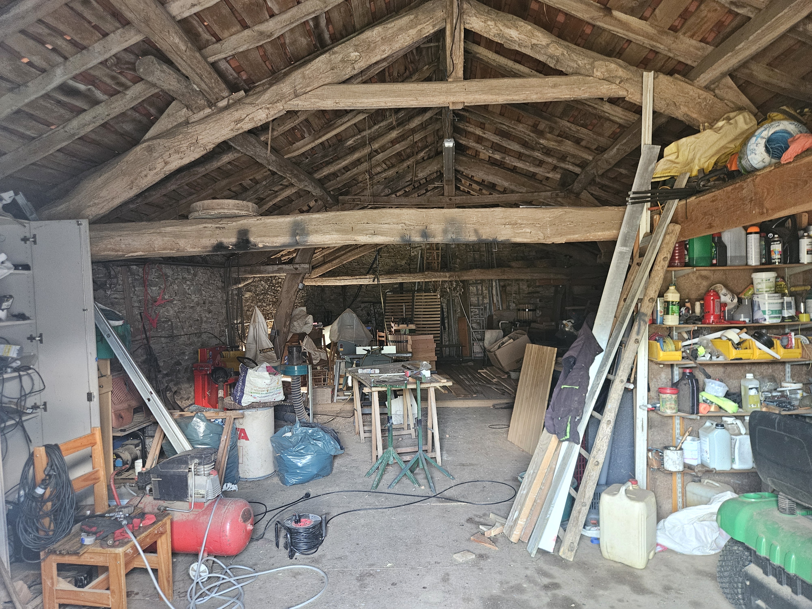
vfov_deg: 58.9
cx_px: 406
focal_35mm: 23
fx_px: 540
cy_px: 304
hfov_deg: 73.9
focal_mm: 5.4
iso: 500
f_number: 1.8
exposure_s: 1/33.3
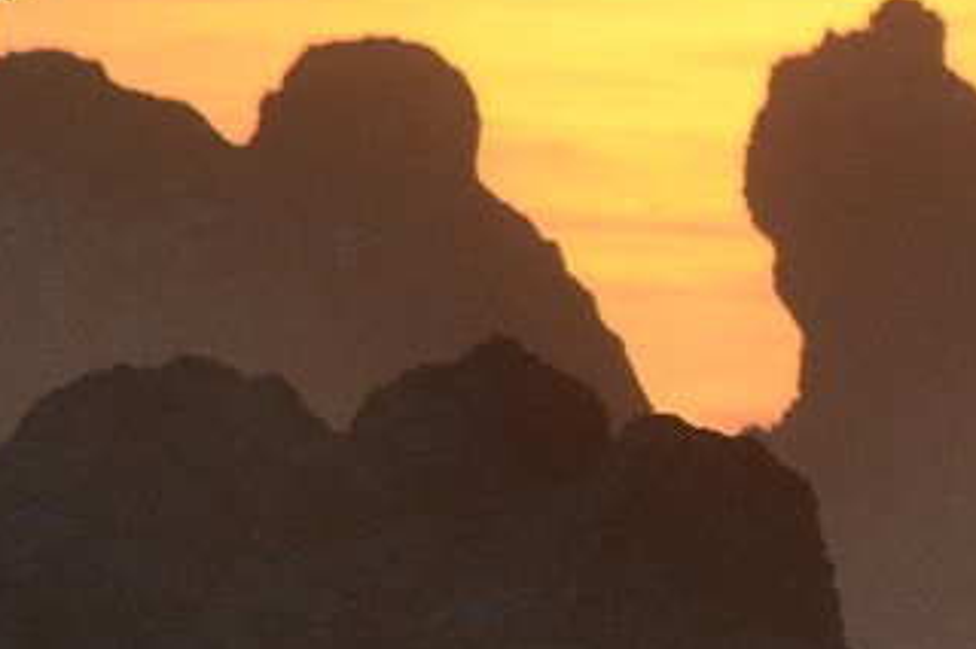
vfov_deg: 1.1
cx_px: 1235
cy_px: 652
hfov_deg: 1.7
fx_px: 32542
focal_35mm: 1201
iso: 640
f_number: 5.3
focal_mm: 160
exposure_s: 1/500
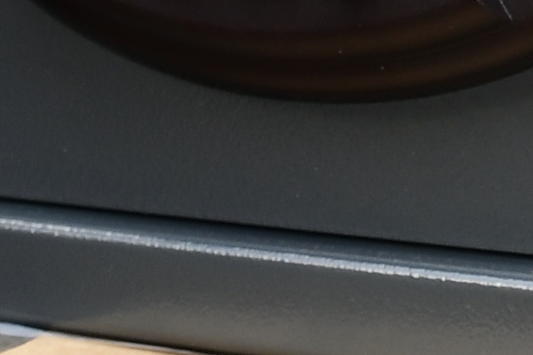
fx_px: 3242
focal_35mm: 219
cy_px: -287
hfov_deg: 9.3
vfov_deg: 6.1
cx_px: 632
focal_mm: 18
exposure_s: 1/50
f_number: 9
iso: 320
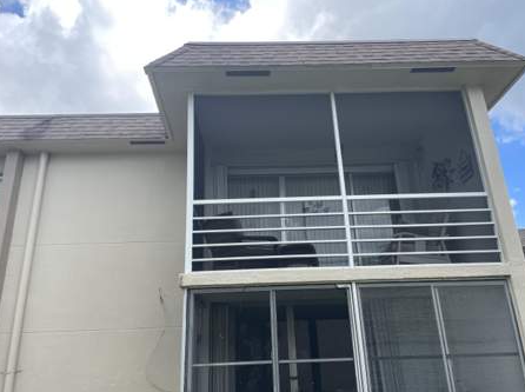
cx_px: 259
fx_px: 424
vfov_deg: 49.6
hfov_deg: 63.5
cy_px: 209
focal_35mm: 28
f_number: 1.6
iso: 32
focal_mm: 4.2
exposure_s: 1/940
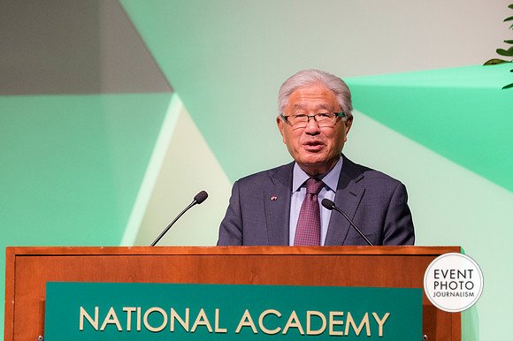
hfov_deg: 9.9
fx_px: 2962
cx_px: 256
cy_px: 170
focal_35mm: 208
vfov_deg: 6.6
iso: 1400
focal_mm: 139
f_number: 3.5
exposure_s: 1/200
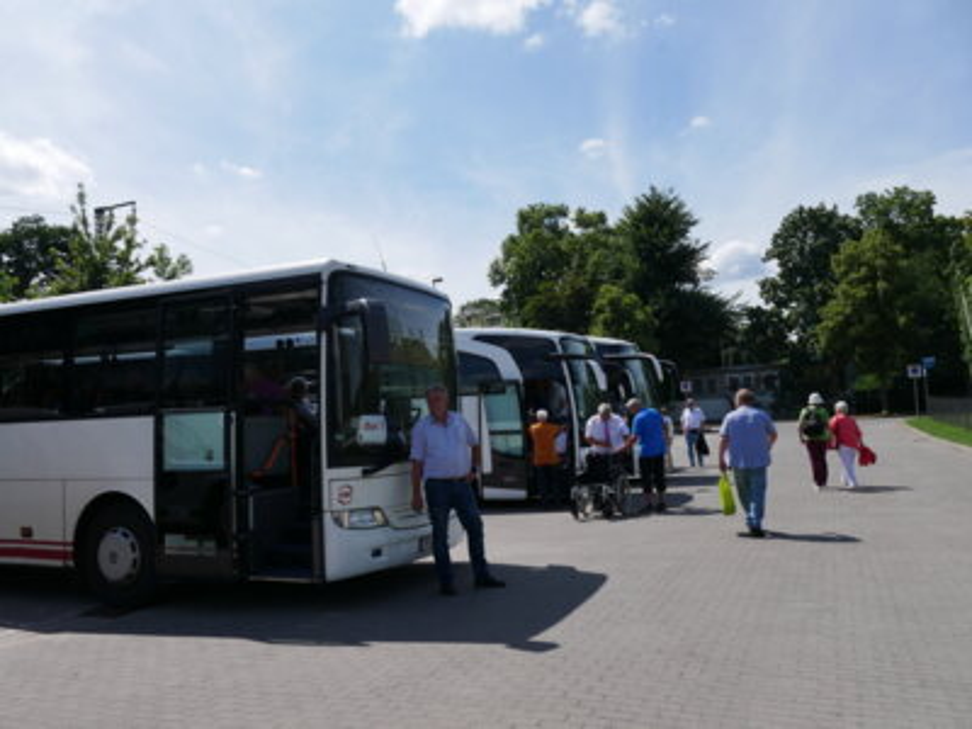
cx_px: 486
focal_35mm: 28
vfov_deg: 49.7
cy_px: 364
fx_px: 786
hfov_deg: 63.4
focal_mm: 14
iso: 200
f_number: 9
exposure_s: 1/640
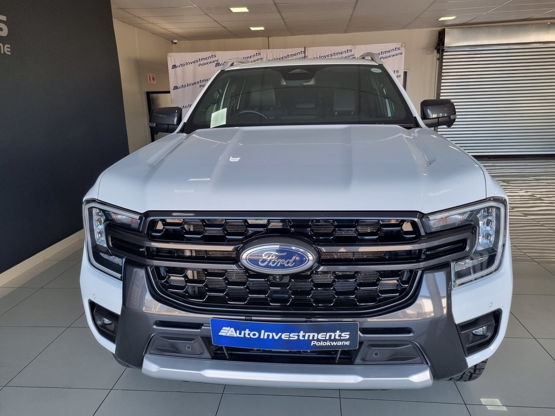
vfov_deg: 53.1
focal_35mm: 26
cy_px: 208
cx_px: 278
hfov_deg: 67.3
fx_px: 417
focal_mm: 5.4
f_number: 1.8
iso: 50
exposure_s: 1/114
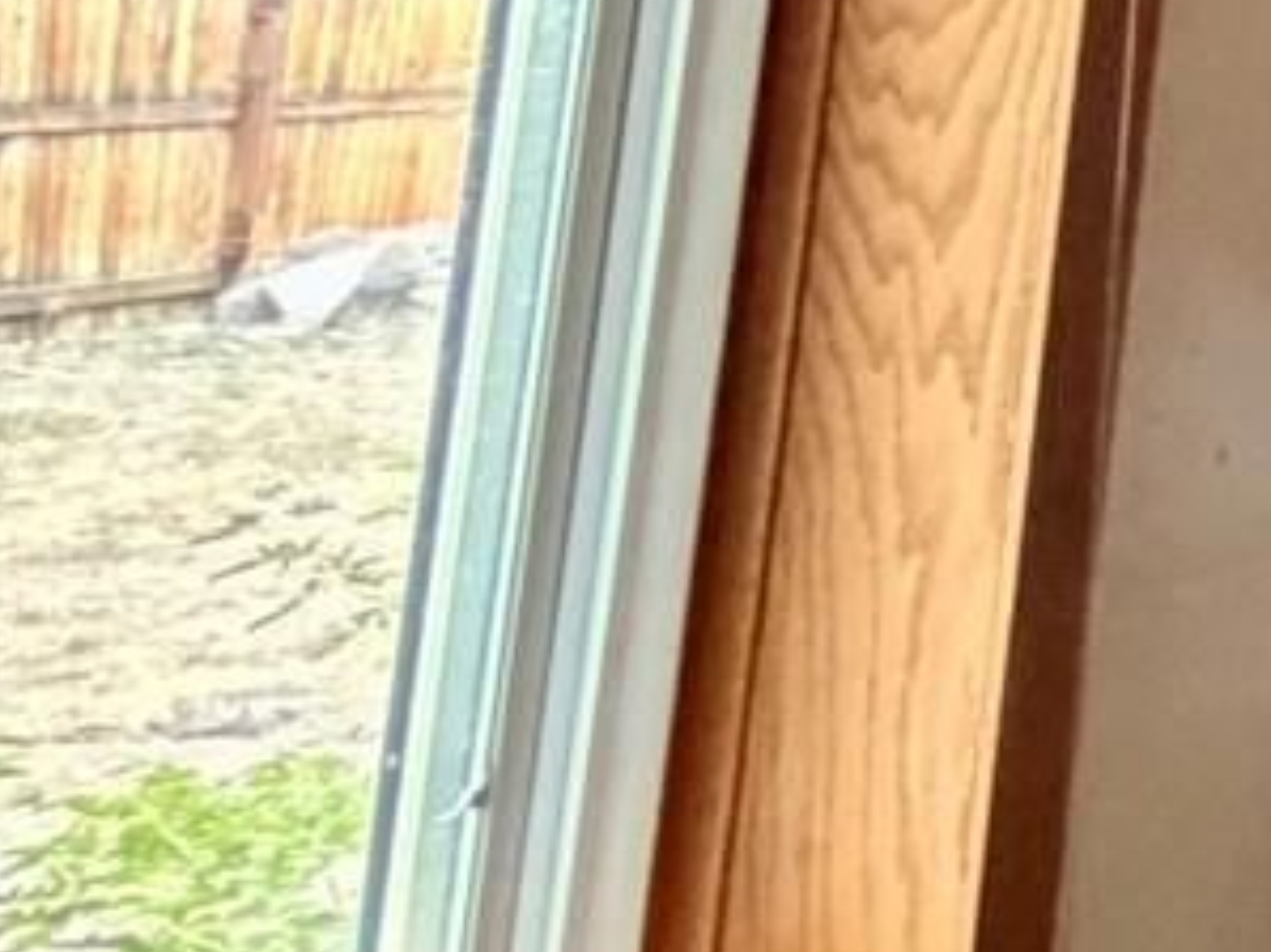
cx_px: 3384
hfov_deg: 13.4
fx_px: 2753
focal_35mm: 75
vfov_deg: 18.6
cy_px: -170
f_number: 2.2
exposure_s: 1/40
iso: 800
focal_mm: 2.22
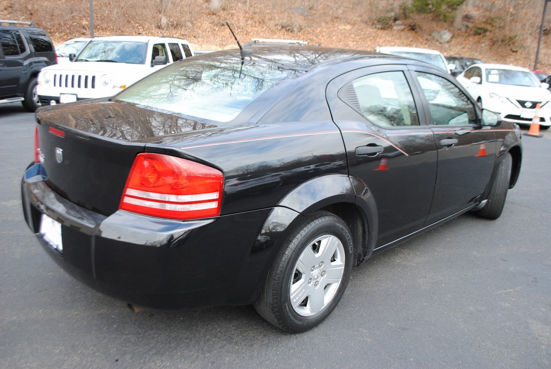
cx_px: 276
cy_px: 184
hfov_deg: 61.9
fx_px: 460
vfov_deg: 43.7
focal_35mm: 30
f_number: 5
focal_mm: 20
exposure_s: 1/100
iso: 200
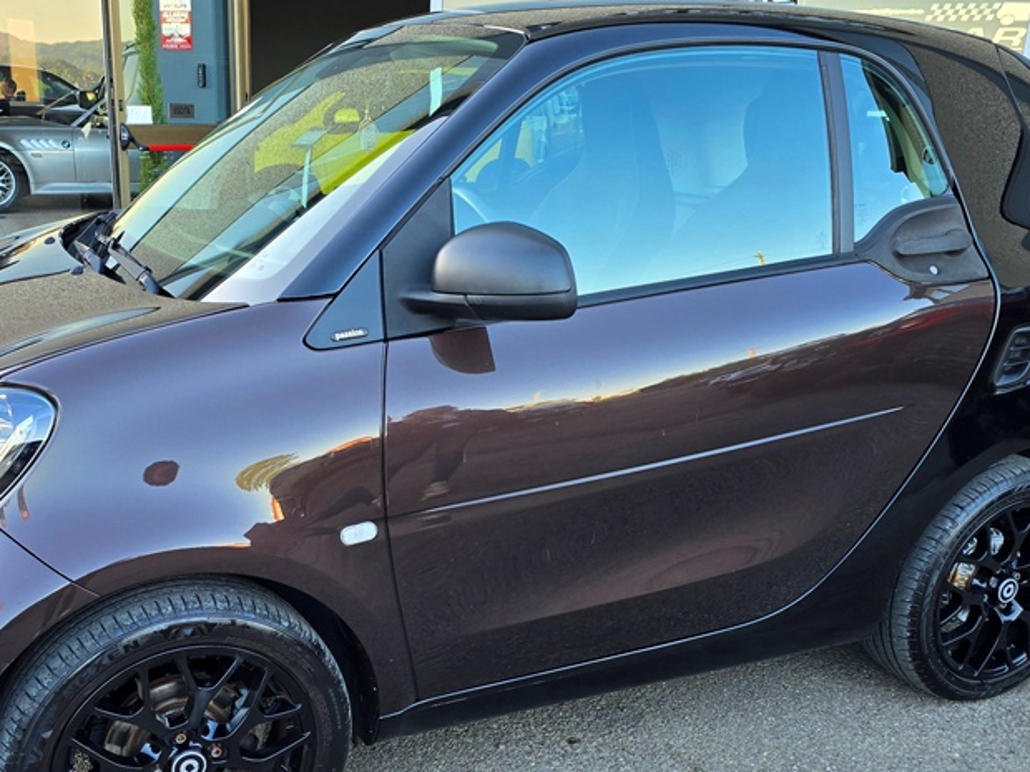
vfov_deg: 37.3
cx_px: 415
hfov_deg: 48.7
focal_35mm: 38
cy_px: 513
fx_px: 1131
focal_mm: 6.3
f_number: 1.7
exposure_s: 1/180
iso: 64
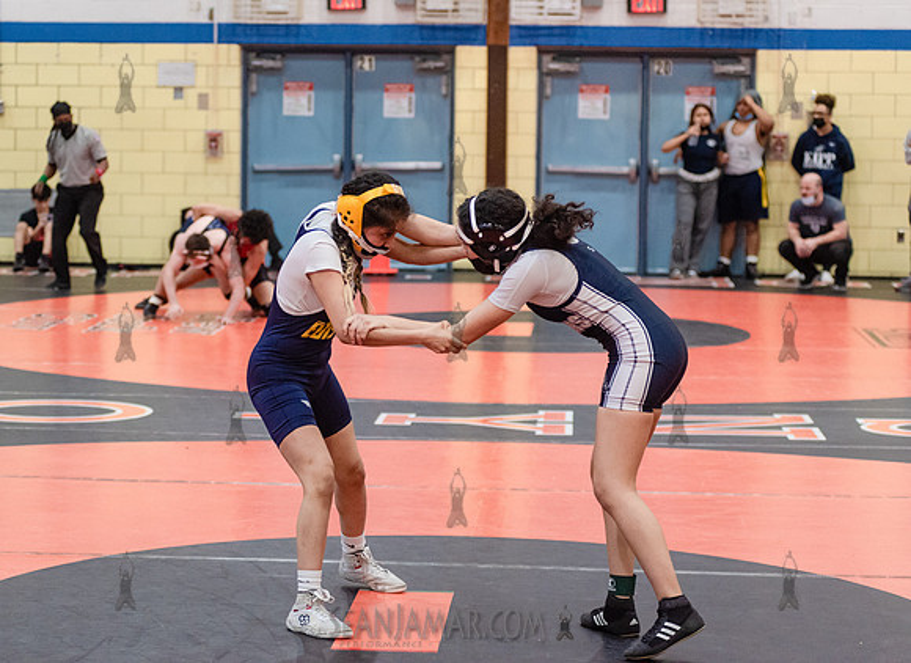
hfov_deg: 21.2
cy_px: 298
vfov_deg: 15.5
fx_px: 2431
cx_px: 364
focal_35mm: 93
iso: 4000
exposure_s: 1/400
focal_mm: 80
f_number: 3.5
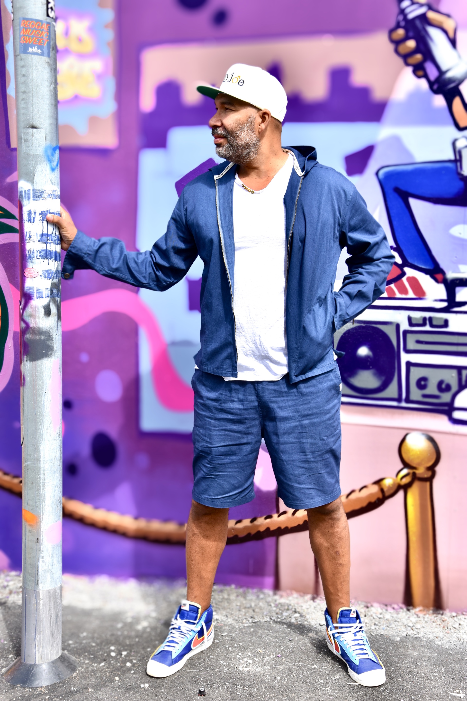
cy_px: 350
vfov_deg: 37.9
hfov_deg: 25.8
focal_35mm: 52
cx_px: 234
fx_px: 1021
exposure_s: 1/500
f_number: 8
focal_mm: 35
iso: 220
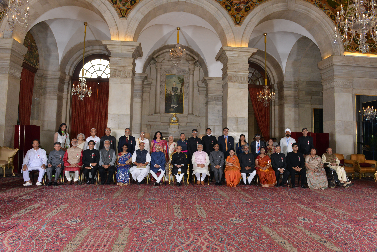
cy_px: 126
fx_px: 251
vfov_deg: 53.2
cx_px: 188
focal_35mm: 24
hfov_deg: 73.7
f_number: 7.1
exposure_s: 1/100
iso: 800
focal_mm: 24
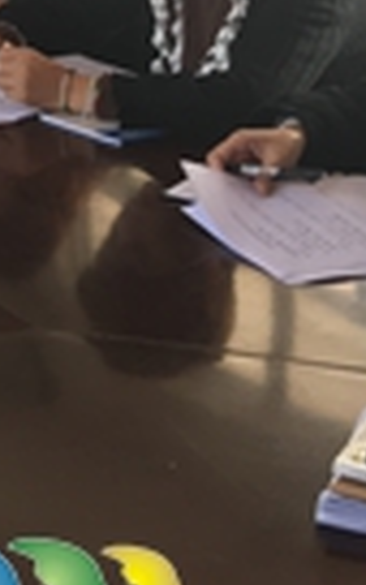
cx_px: -413
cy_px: 24
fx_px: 1803
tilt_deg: -10.5
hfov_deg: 10.5
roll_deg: +2.0
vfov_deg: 18.1
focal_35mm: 113
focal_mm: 4.15
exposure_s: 1/100
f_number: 2.2
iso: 40
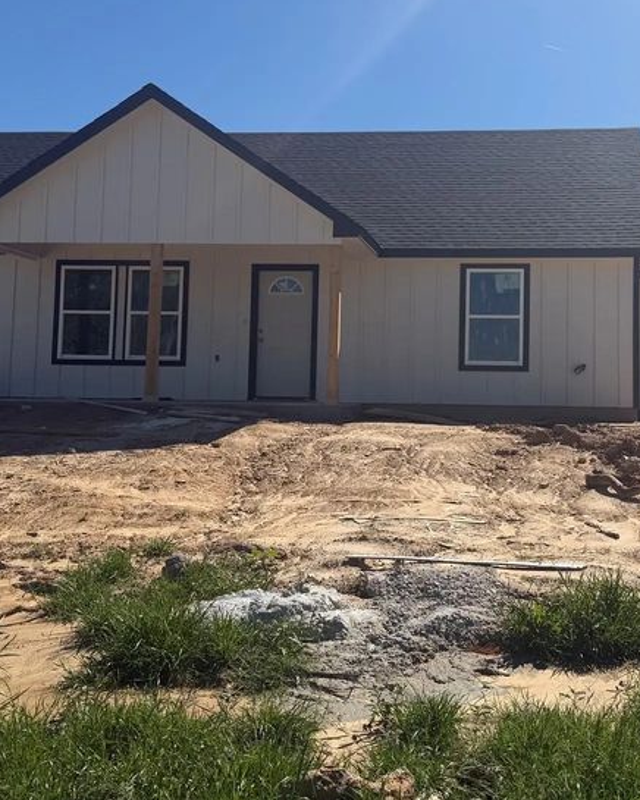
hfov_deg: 33.9
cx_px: 421
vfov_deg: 41.8
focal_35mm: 44
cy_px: 321
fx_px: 1042
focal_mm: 6.76
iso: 80
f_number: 1.78
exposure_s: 1/7353
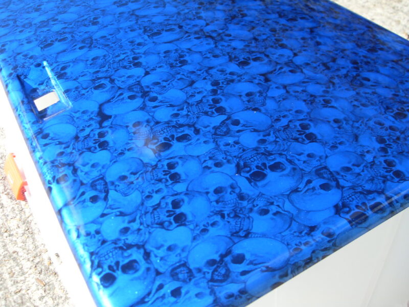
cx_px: 204
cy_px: 154
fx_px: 414
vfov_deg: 40.7
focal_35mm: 35
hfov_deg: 52.6
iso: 80
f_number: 7
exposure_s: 1/90
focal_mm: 6.3
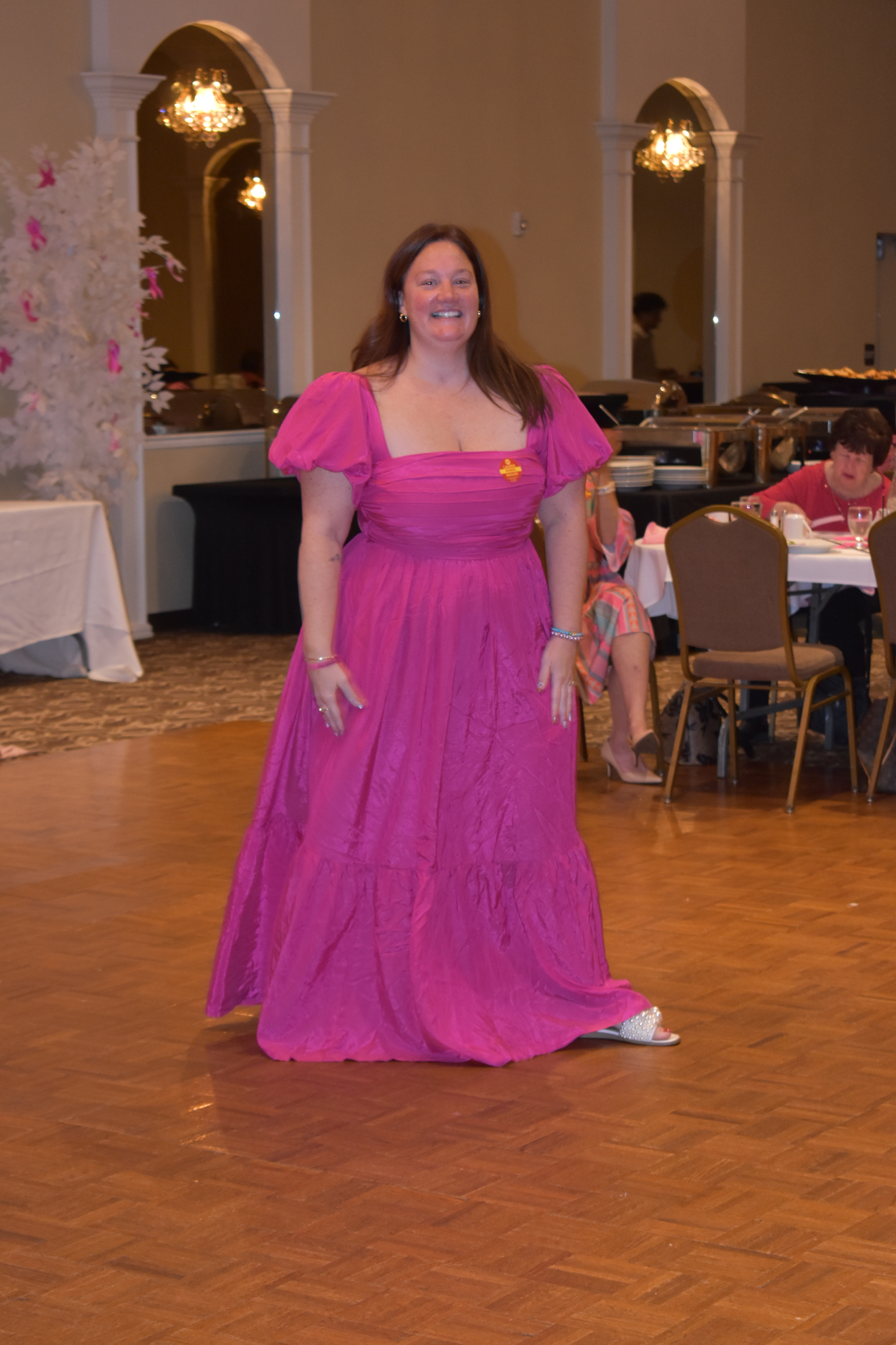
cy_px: 672
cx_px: 448
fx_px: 3080
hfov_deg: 16.6
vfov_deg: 24.6
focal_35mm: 82
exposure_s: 1/30
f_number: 5.6
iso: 1600
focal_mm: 55
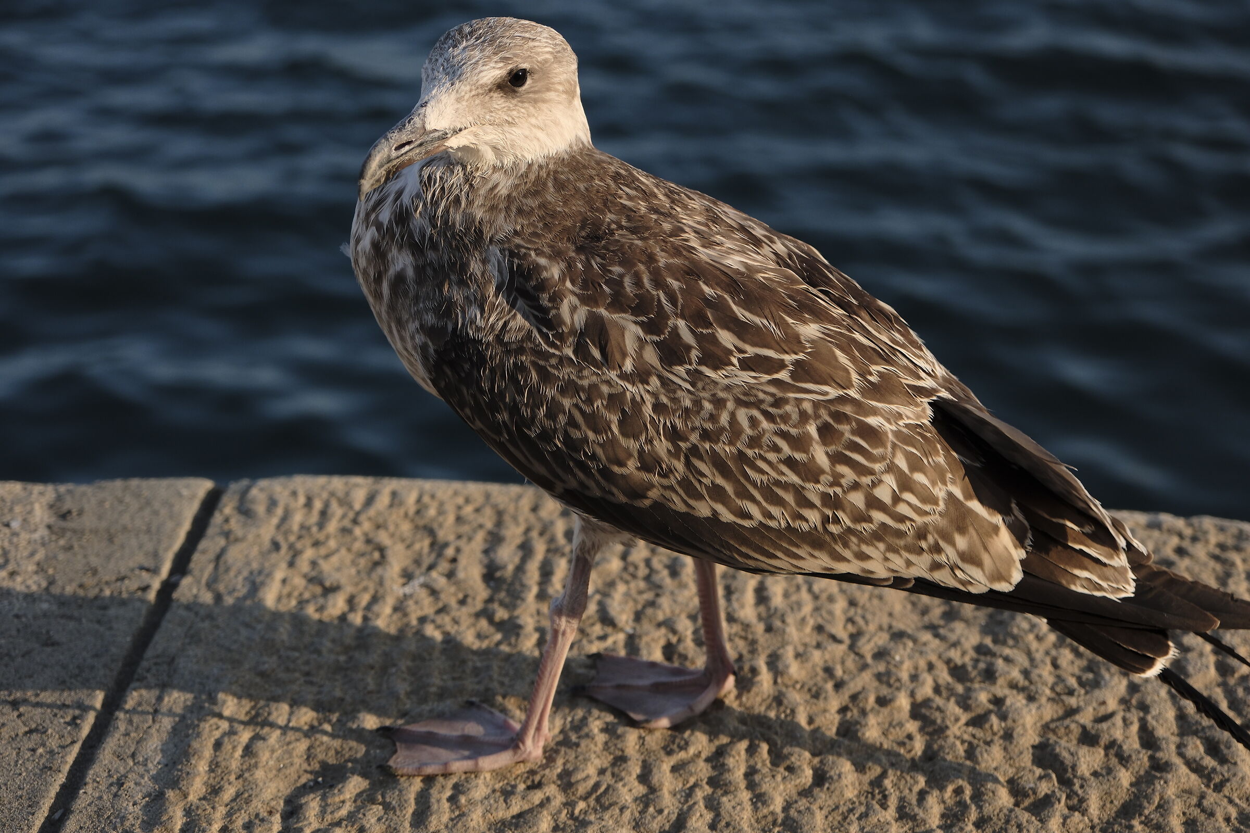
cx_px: 625
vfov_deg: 20.3
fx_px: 2326
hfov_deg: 30.1
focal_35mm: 67
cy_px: 416
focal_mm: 44.7
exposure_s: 1/800
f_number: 4
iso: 500
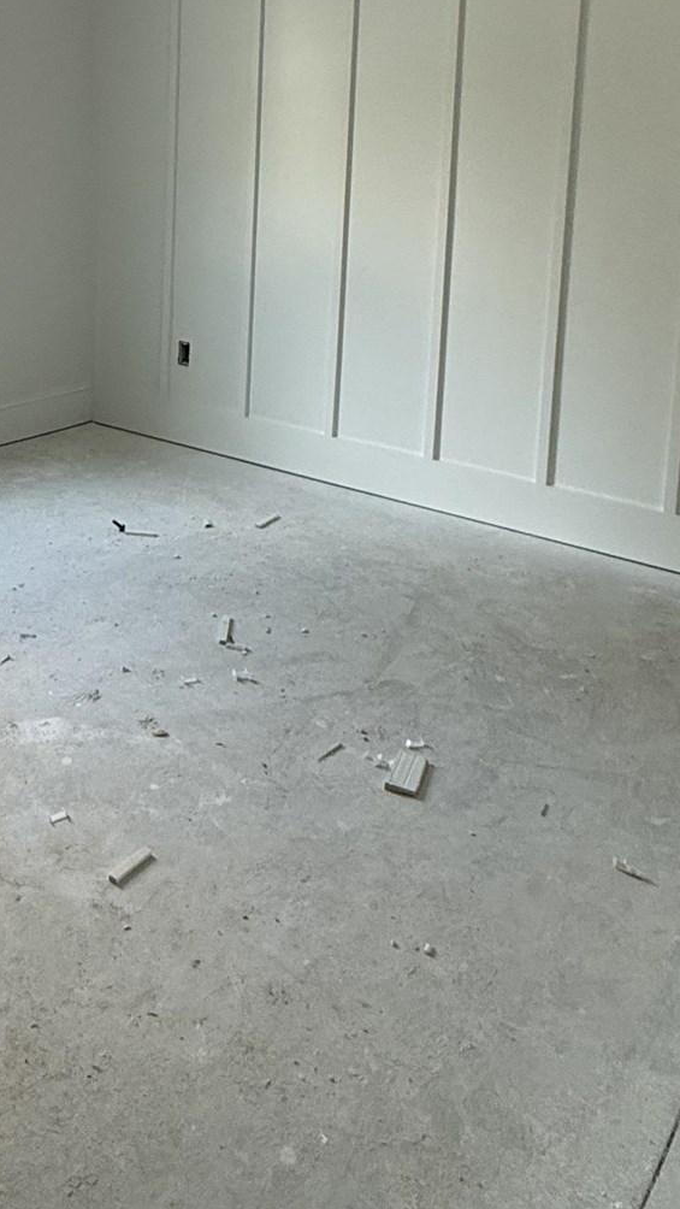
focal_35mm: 35
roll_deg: -2.3
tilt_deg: -5.7
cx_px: 208
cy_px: 276
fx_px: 1122
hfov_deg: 33.3
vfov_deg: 53.6
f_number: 2.2
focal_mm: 2.22
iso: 200
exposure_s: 1/99
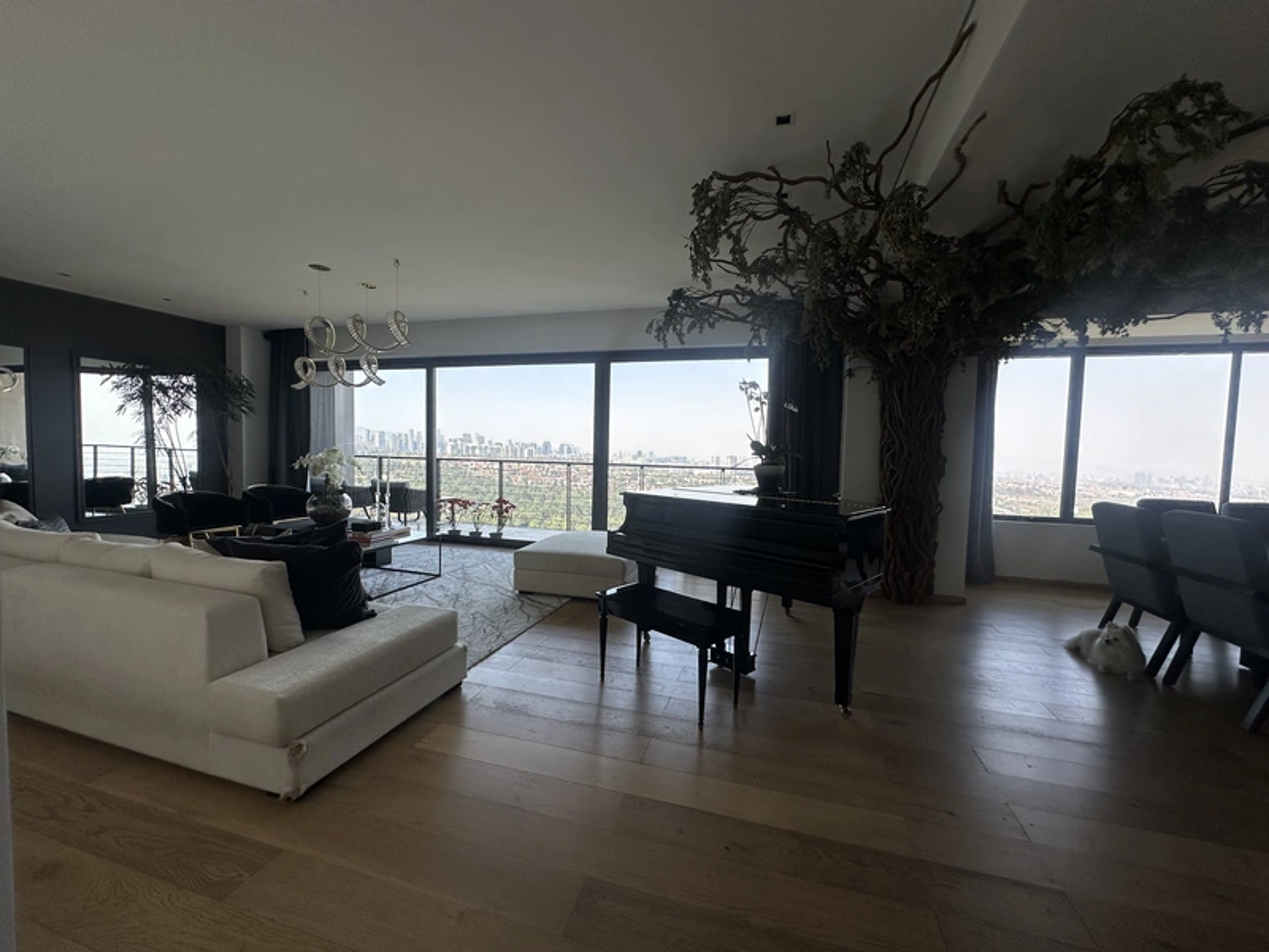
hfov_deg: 102.1
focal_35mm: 14
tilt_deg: -3.1
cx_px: 634
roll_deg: -1.0
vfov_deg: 85.7
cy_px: 476
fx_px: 513
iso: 40
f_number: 2.2
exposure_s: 1/515
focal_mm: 2.22
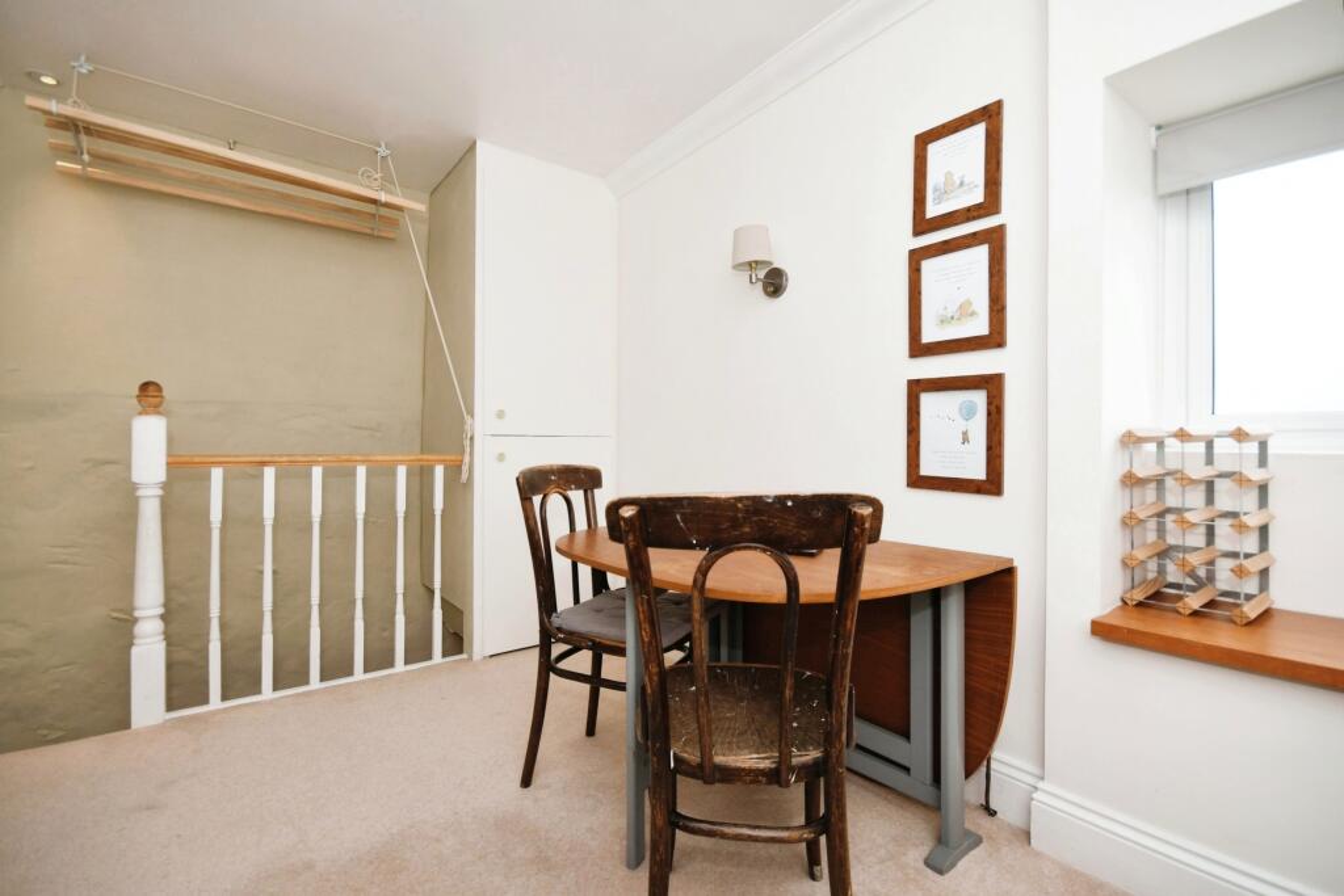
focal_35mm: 15
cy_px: 448
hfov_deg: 100.4
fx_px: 560
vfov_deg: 77.3
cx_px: 672
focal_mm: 10
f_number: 8
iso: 400
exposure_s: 1/60
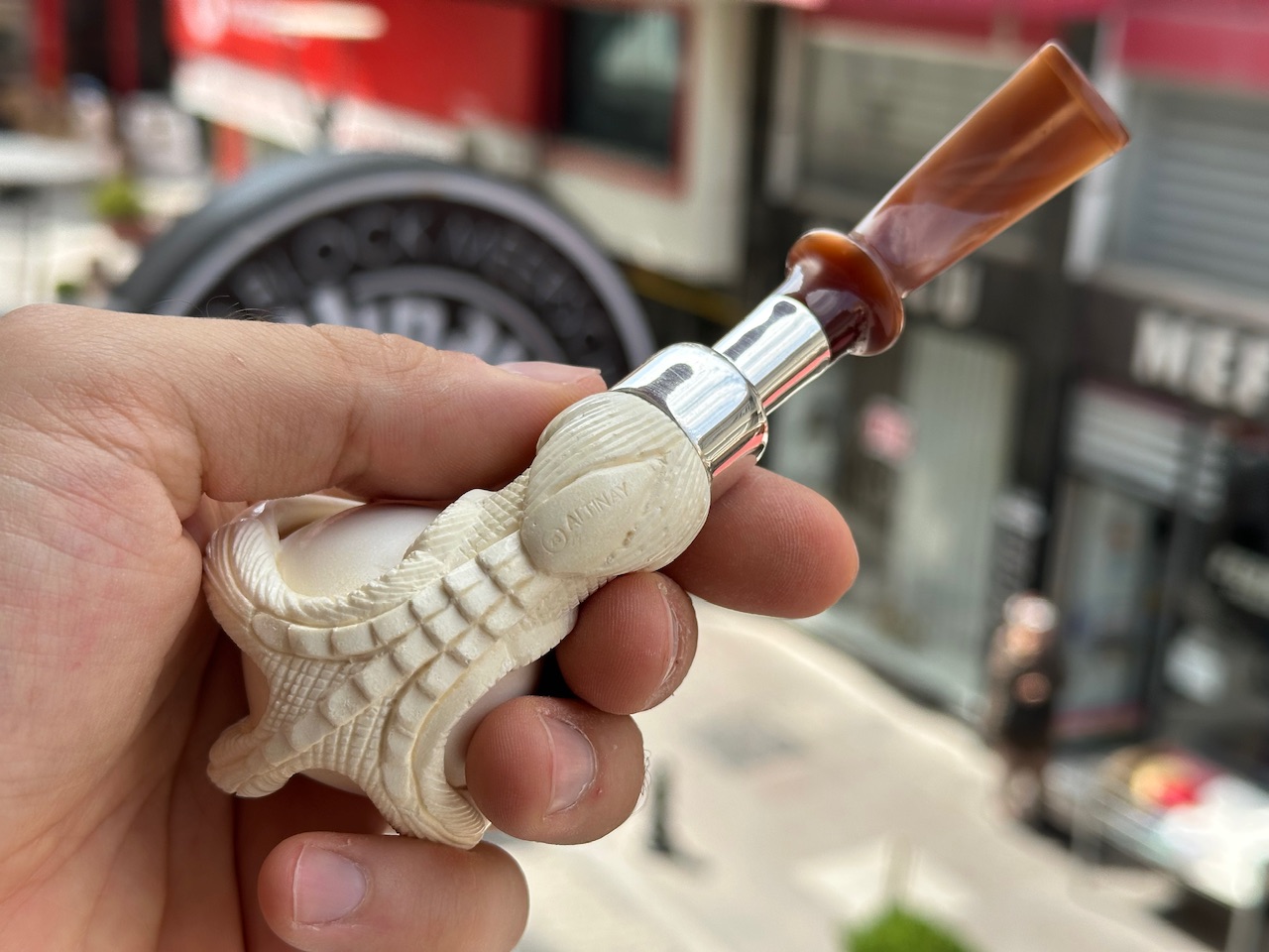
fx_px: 1760
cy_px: 476
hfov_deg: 39.7
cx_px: 634
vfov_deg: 30.3
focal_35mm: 48
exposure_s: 1/1185
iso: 64
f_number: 1.78
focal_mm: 6.86
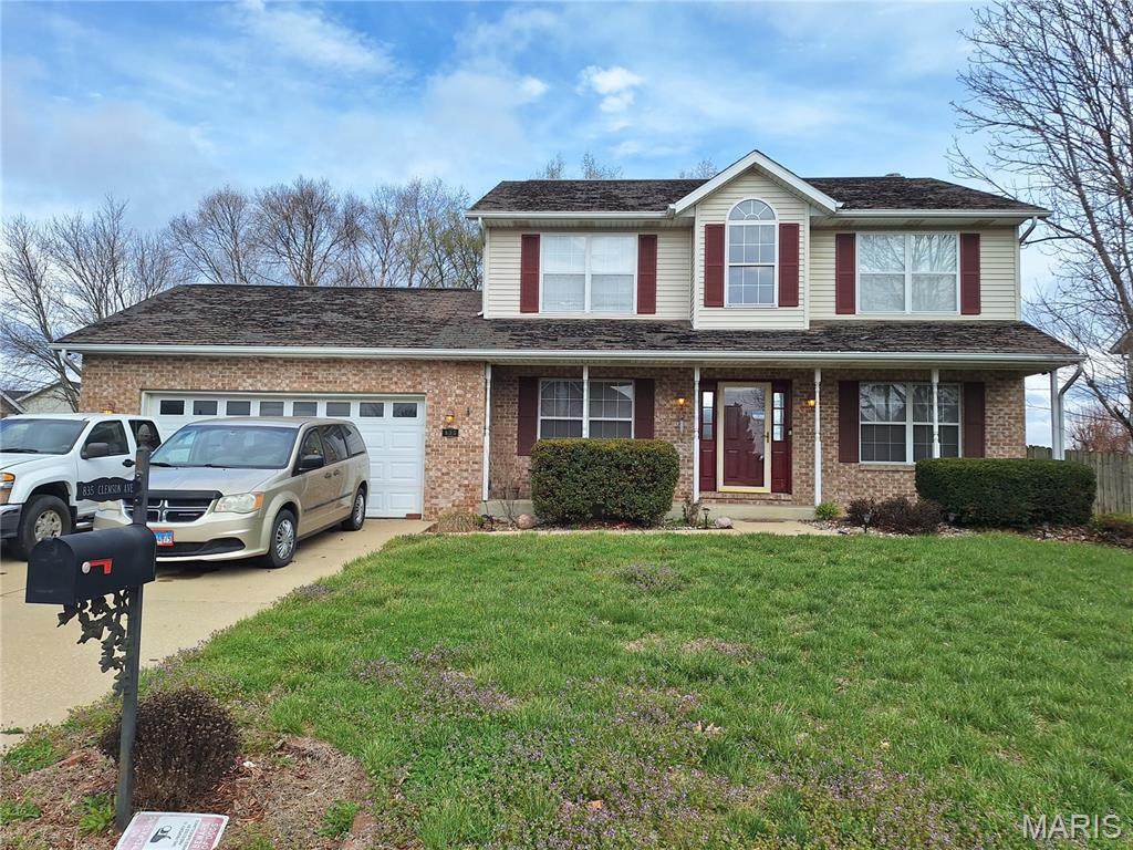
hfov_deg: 73.9
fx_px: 753
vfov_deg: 58.9
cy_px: 425
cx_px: 566
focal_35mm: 23
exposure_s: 1/2110
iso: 40
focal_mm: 5.54
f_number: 1.8
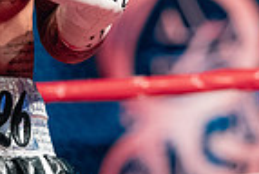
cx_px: 273
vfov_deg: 3.6
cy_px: -115
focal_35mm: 380
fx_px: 2740
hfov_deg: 5.4
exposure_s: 1/1000
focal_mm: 94
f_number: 2.8
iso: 4000
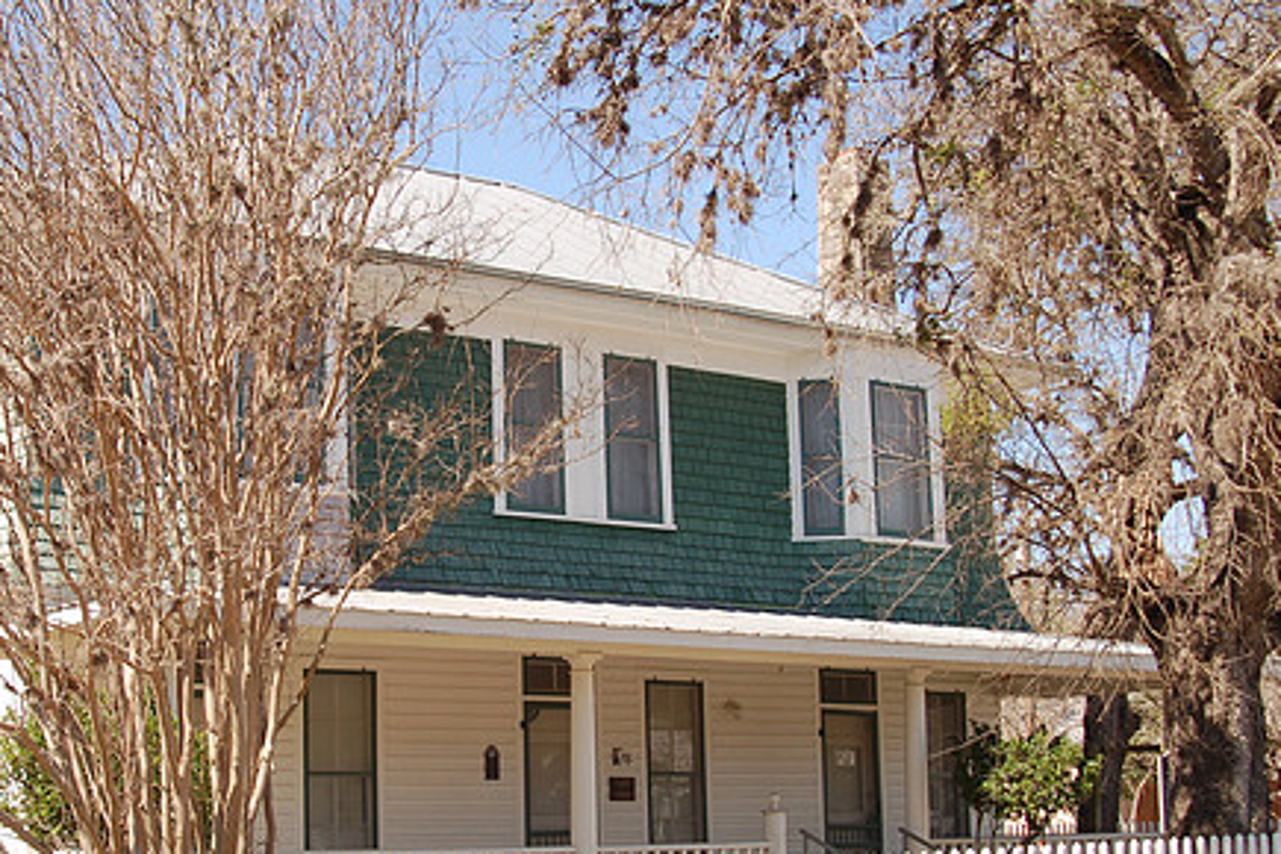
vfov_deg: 24.1
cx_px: 483
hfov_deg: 35.5
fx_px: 1993
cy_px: 545
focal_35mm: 56
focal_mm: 28
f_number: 8
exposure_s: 1/250
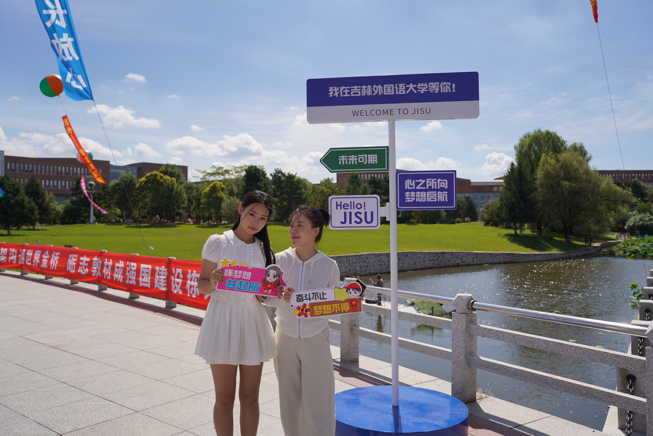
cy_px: 218
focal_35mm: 29
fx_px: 526
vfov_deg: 45.0
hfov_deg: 63.7
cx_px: 326
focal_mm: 29
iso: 100
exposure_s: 1/1600
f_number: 4.5
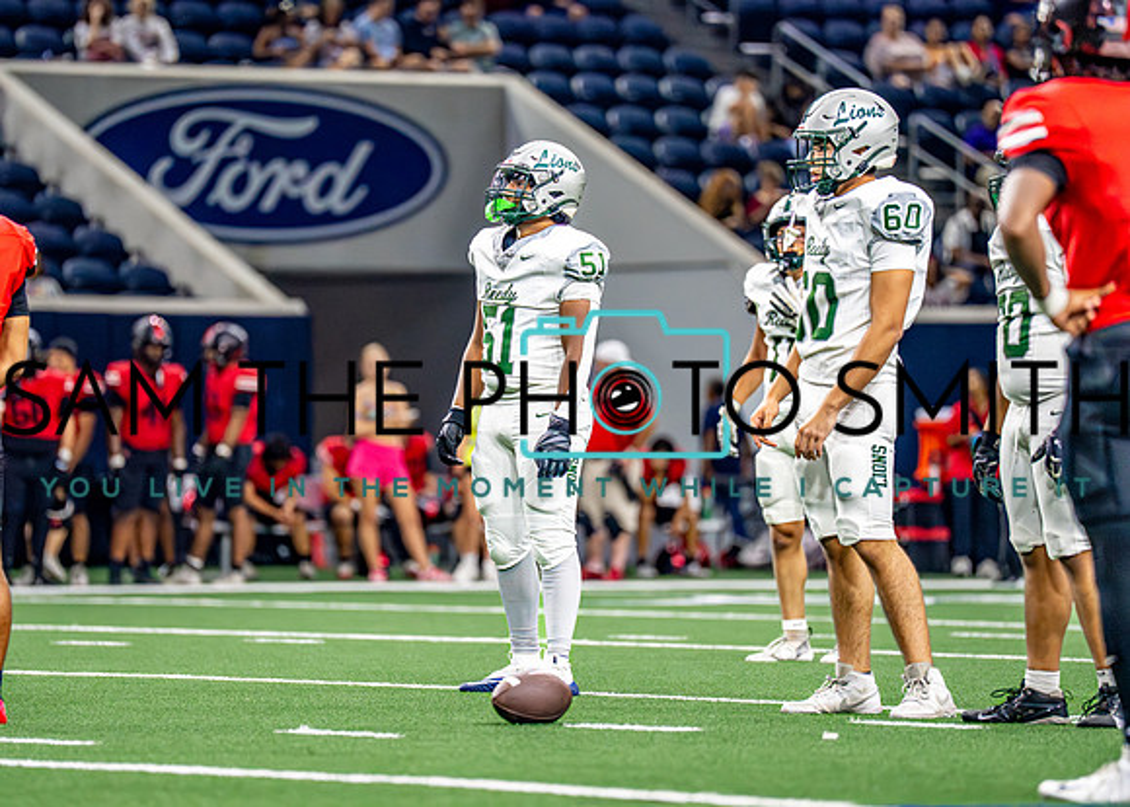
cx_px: 501
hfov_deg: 7.3
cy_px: 408
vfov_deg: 5.2
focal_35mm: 277
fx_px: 8887
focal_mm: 200
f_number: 2.8
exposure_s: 1/1600
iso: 5000
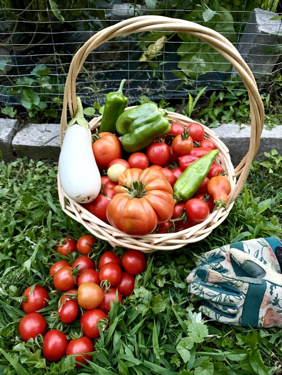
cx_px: 141
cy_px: 188
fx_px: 261
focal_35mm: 24
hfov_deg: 56.8
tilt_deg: -47.3
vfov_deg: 71.6
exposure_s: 1/30
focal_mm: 6.76
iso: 1250
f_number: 1.78
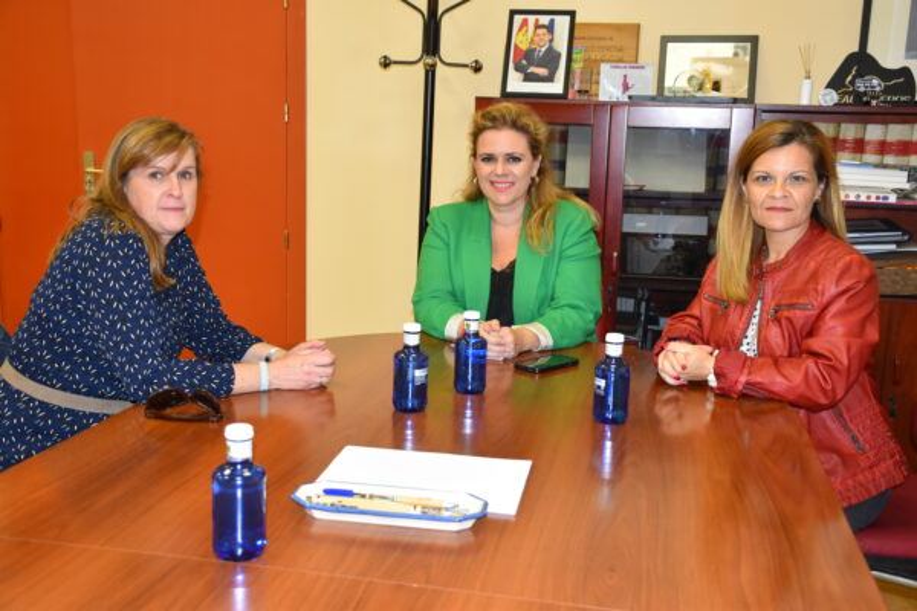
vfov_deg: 34.2
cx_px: 458
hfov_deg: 49.6
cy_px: 306
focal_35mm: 39
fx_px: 993
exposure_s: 1/80
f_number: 4.5
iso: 800
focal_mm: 26
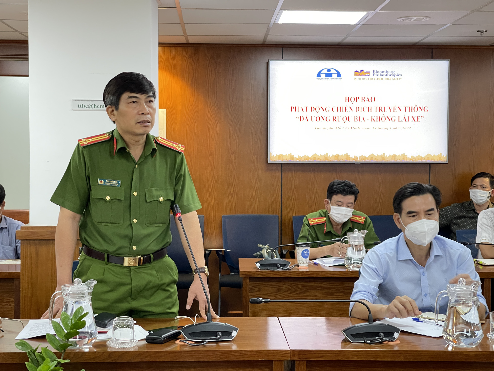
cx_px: 247
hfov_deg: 30.3
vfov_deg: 22.9
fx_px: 913
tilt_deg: -3.3
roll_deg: -0.2
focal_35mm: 64
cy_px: 186
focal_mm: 7.5
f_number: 2.2
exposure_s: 1/50
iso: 250
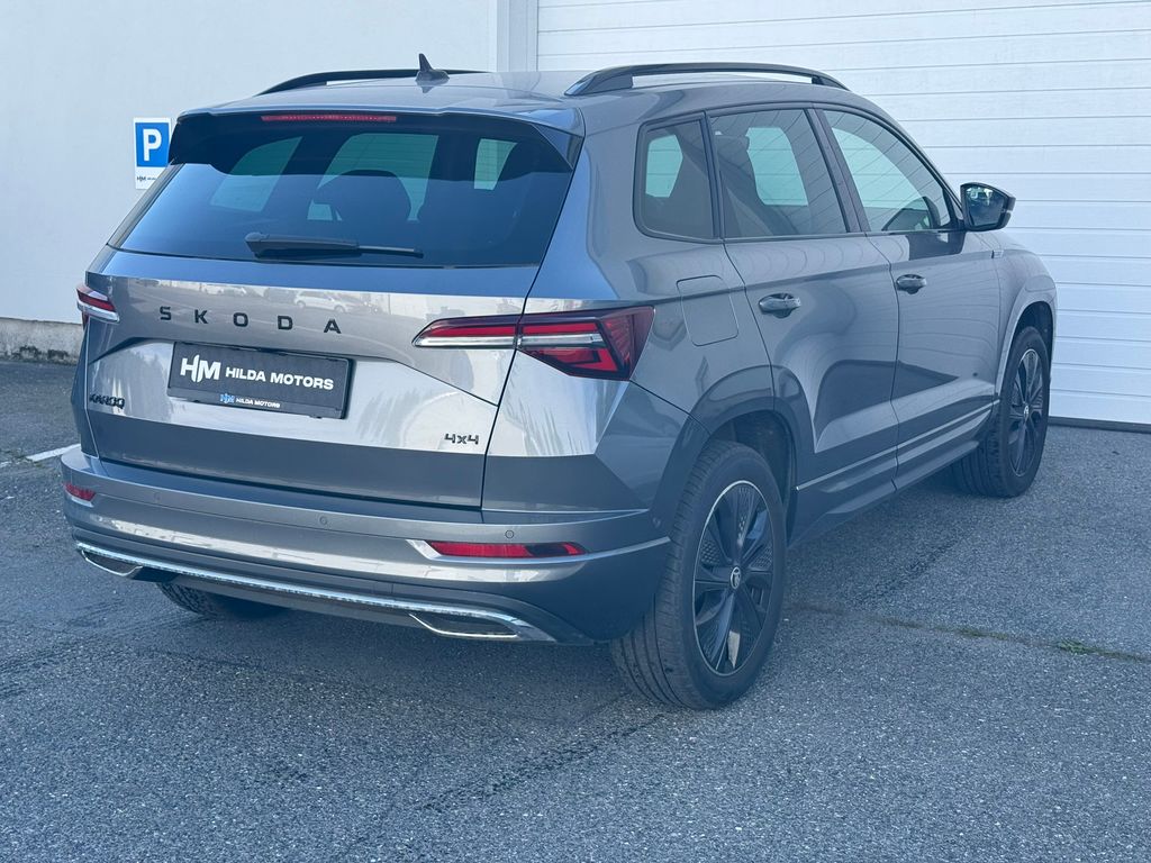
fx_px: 1596
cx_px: 576
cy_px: 432
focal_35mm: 48
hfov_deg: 39.7
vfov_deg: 30.3
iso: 64
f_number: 1.78
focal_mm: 6.76
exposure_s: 1/939
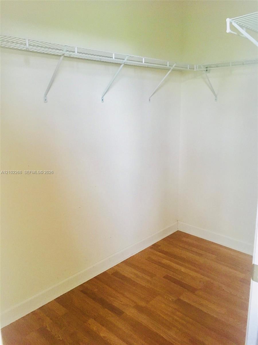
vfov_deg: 61.7
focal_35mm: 29
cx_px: 129
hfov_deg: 48.2
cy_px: 172
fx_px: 288
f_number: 2.2
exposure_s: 1/30
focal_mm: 4.15
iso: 160
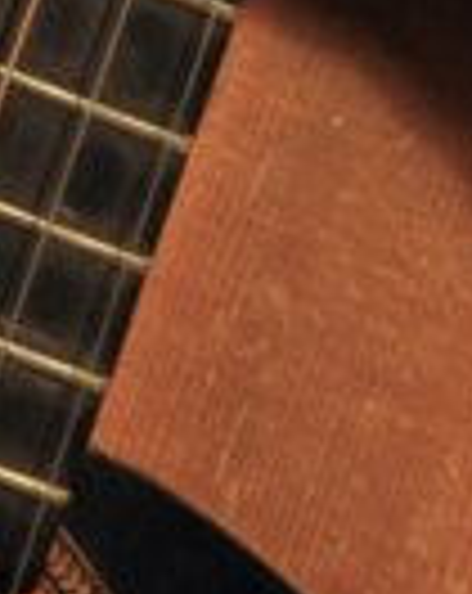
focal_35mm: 772
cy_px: -792
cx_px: -436
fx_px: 13527
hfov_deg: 2.0
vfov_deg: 2.5
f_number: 4.8
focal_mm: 60
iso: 800
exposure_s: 1/15
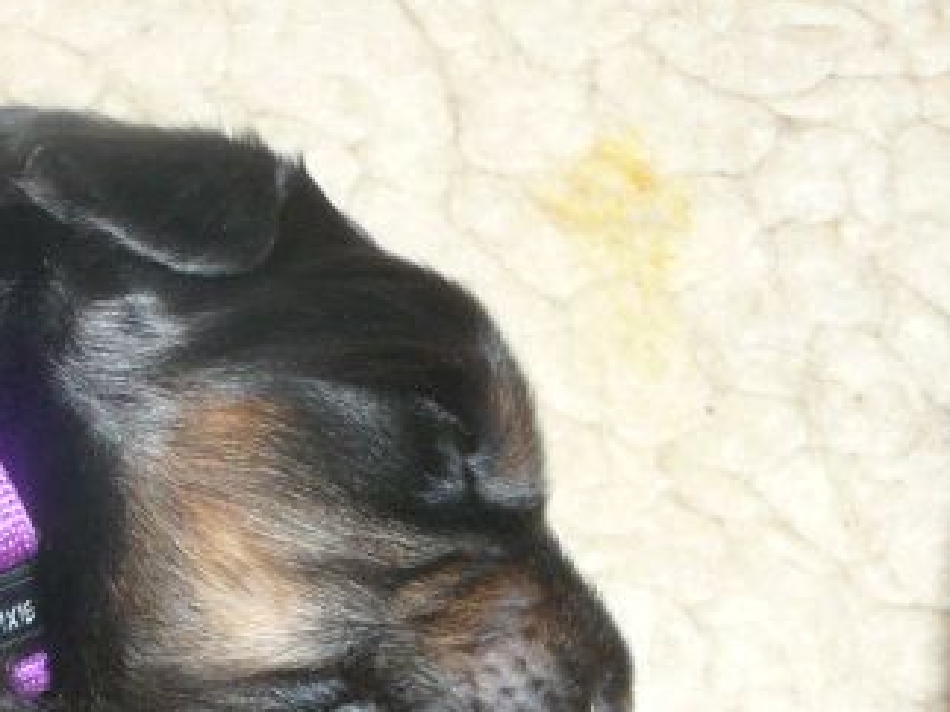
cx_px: 85
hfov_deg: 16.1
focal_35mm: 121
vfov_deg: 12.1
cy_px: 691
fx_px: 3319
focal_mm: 9.1
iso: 160
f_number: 3.6
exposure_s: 1/8
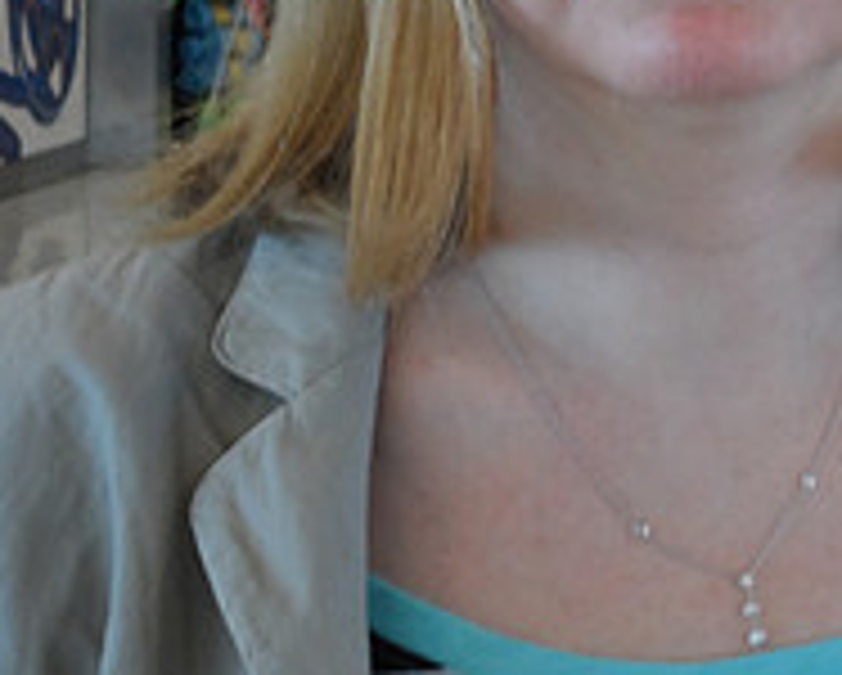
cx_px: 1252
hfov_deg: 13.9
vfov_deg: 11.7
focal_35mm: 130
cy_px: -97
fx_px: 3243
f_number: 3.2
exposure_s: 1/45
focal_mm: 7.8
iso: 200
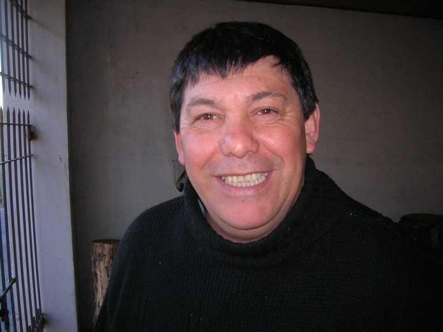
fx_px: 435
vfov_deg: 41.7
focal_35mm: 34
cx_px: 222
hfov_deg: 54.0
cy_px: 166
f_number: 2.9
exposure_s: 1/60.1
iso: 50
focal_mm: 5.7
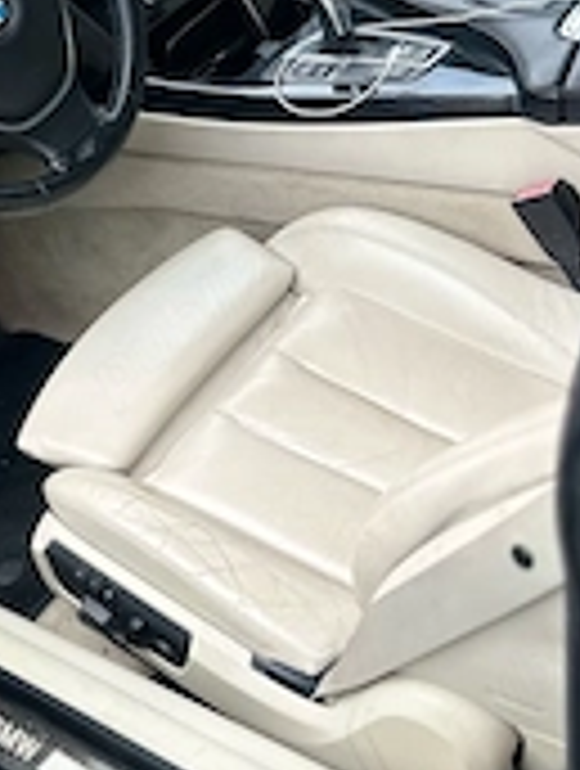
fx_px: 1246
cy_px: 342
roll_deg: +26.8
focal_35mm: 56
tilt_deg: -32.9
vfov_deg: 34.2
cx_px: -22
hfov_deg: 24.8
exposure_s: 1/1473
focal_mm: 6.86
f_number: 1.78
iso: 80
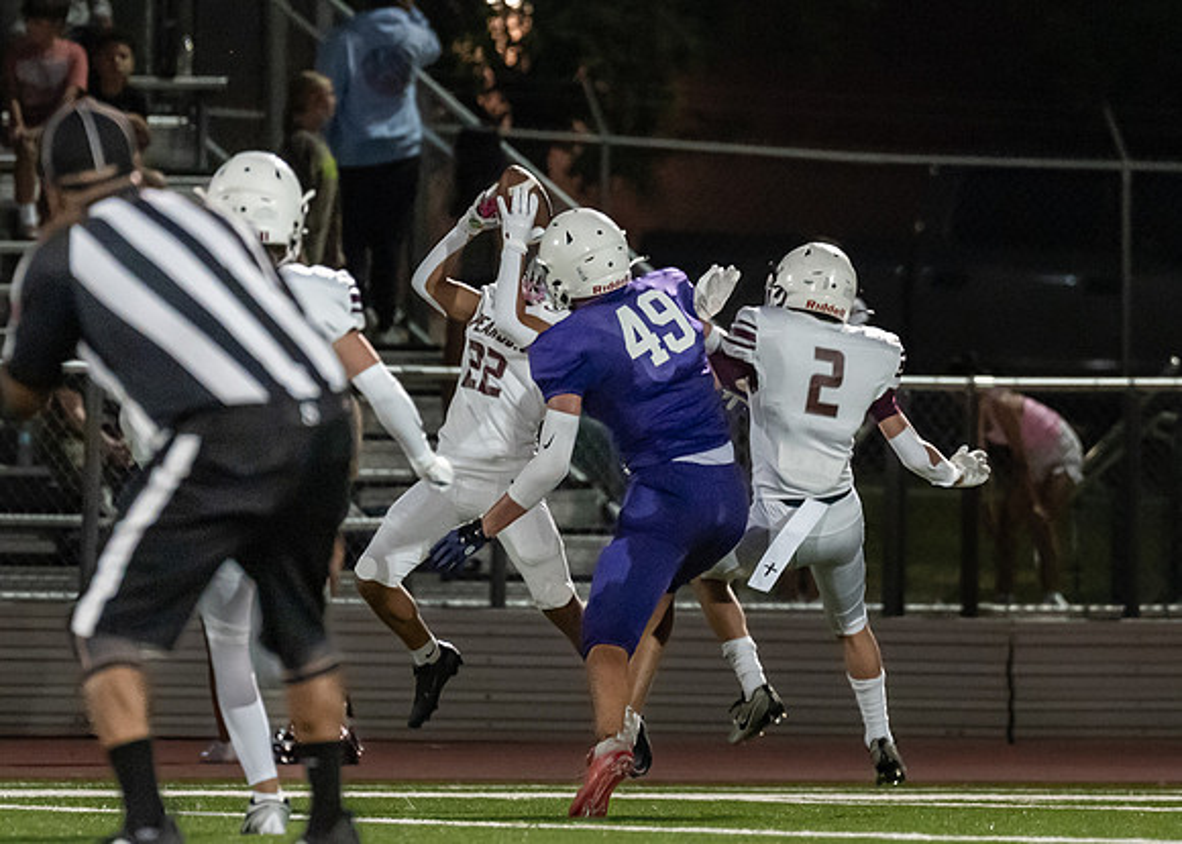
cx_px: 690
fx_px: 16936
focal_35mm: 505
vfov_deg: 2.9
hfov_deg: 4.0
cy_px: 374
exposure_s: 1/1250
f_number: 2.8
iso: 3200
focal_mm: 200
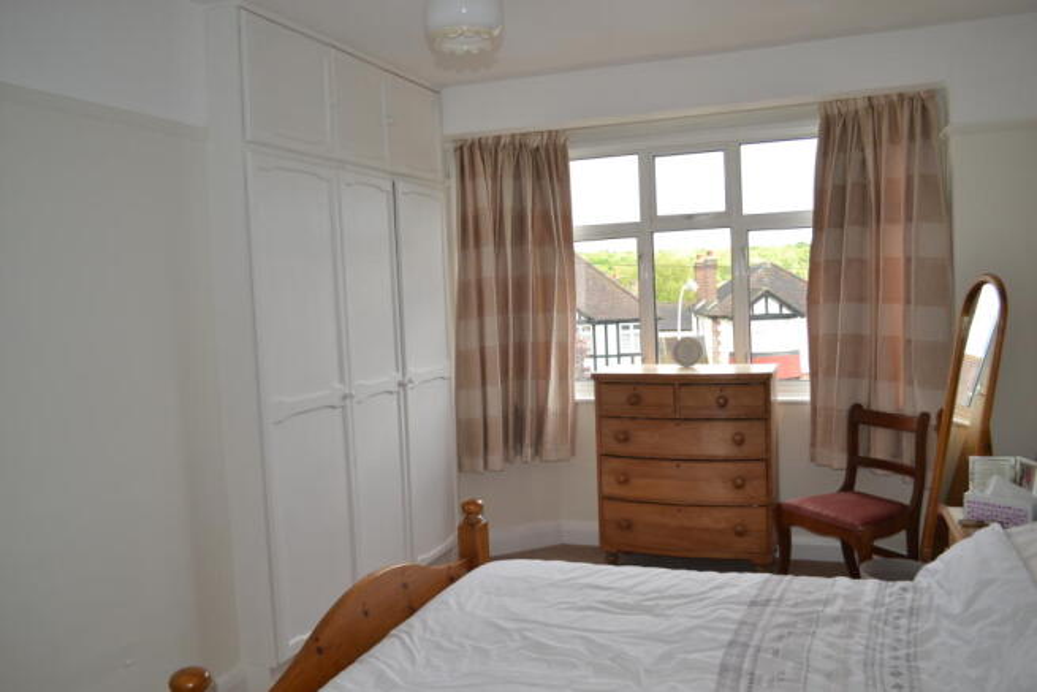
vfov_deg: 48.0
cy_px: 346
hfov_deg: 67.4
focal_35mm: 27
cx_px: 518
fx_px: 778
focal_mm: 18
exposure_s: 1/125
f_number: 4
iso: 220
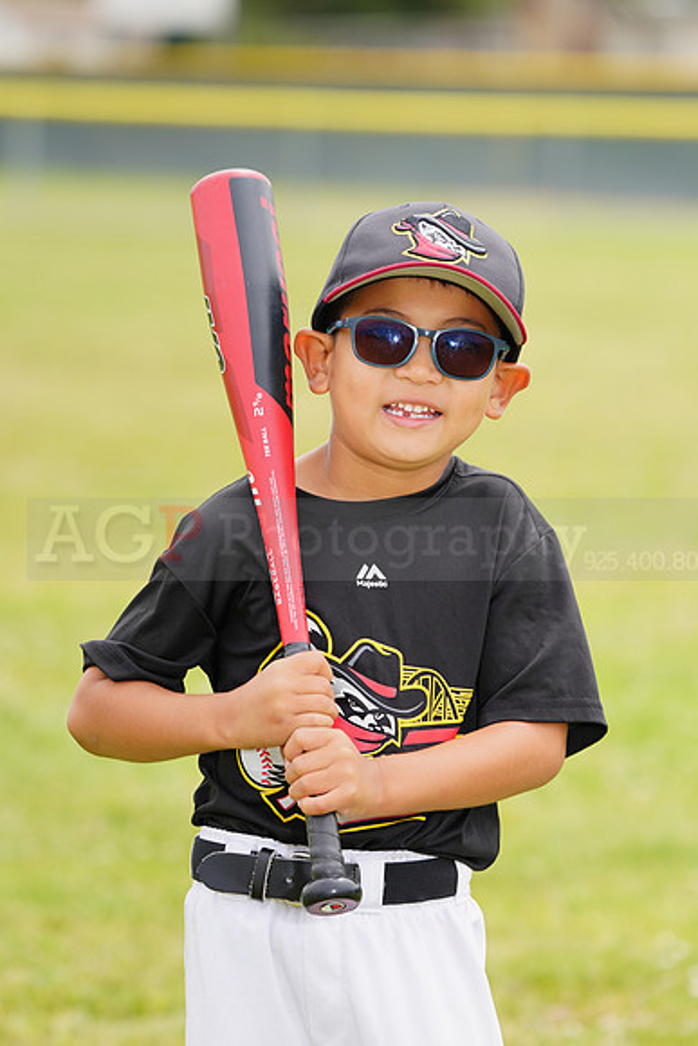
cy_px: 523
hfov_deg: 5.7
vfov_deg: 8.5
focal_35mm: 241
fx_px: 7004
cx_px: 349
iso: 100
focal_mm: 241
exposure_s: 1/250
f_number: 6.3
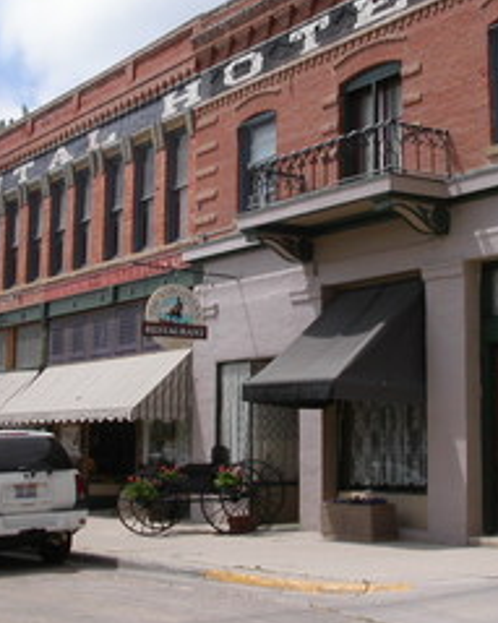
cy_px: 248
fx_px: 1143
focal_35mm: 62
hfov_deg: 24.6
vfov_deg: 30.4
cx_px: 282
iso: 100
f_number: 8
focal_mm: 7.8
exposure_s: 1/500
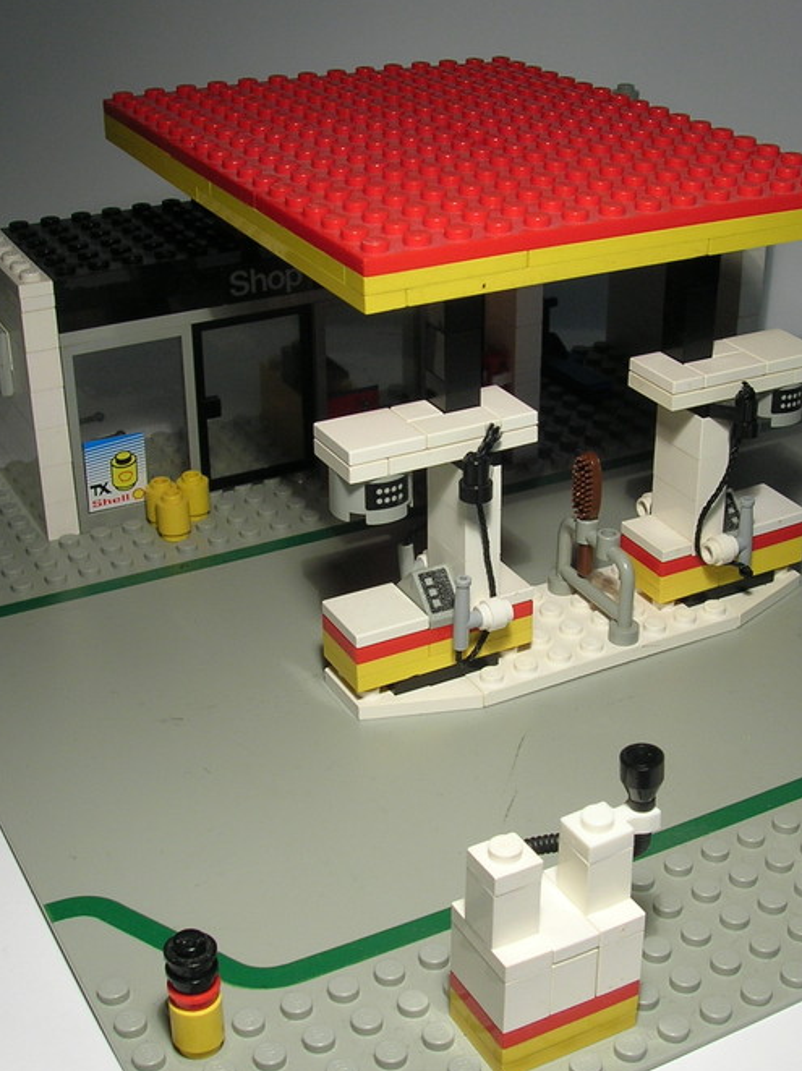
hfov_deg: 29.5
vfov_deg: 38.9
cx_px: 522
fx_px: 1515
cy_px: 537
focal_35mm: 49
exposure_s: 1/16.1
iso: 50
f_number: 4.9
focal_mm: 6
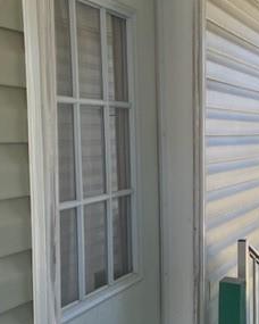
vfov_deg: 33.0
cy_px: 173
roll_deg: +0.1
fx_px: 546
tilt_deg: -4.8
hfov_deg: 25.9
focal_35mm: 57
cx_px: 227
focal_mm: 4.2
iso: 32
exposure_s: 1/224
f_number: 1.6
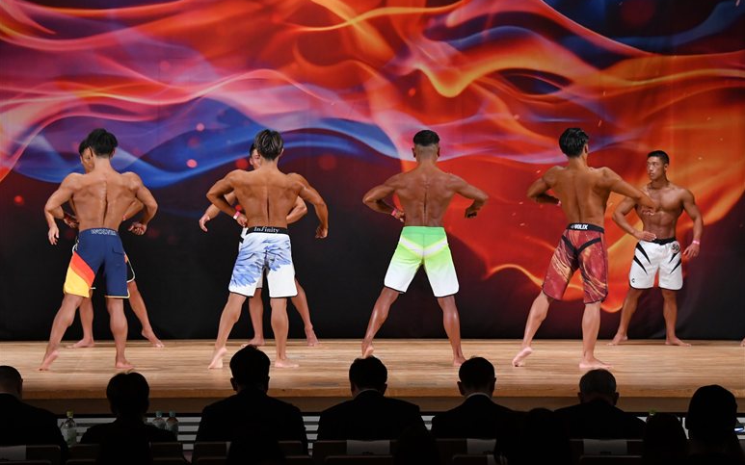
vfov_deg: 9.3
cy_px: 222
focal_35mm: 141
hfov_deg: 14.8
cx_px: 372
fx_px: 2863
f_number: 5.6
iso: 3200
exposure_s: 1/400
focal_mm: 92
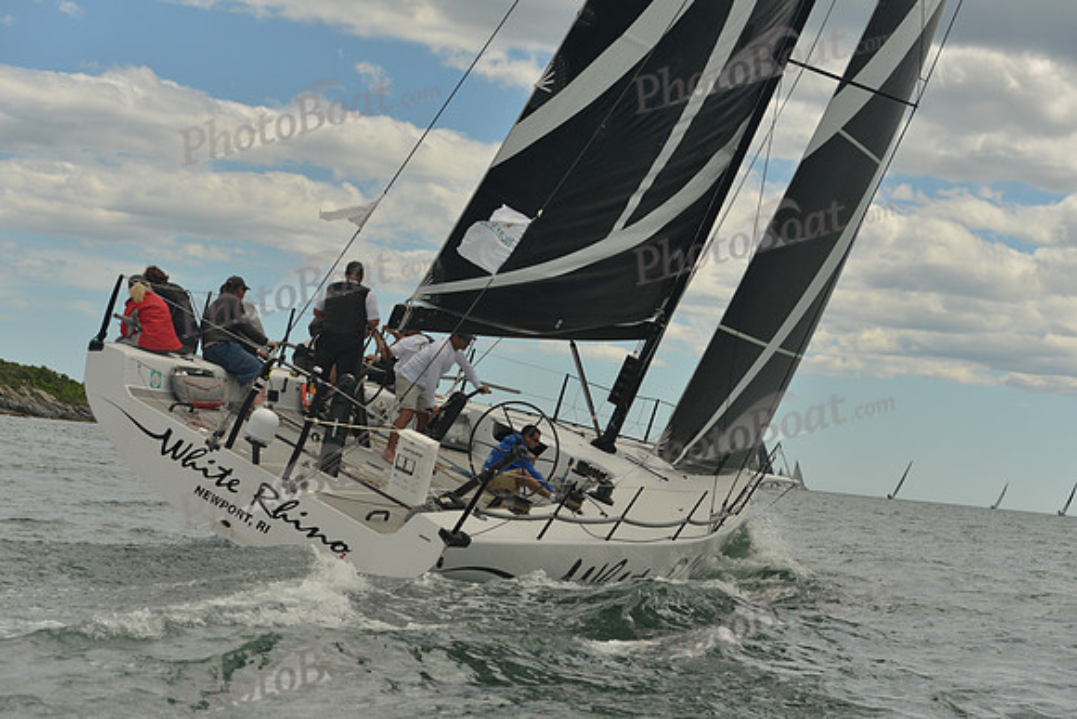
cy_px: 360
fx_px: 2095
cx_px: 538
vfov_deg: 19.5
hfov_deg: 28.8
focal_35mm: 70
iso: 400
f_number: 6.3
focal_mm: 70
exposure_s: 1/1000
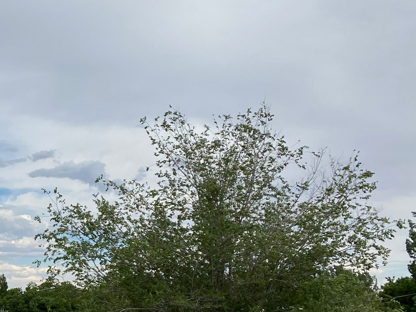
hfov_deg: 25.7
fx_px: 793
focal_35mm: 66
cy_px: 232
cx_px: -109
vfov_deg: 22.1
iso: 32
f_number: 1.8
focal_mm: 4.25
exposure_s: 1/3610
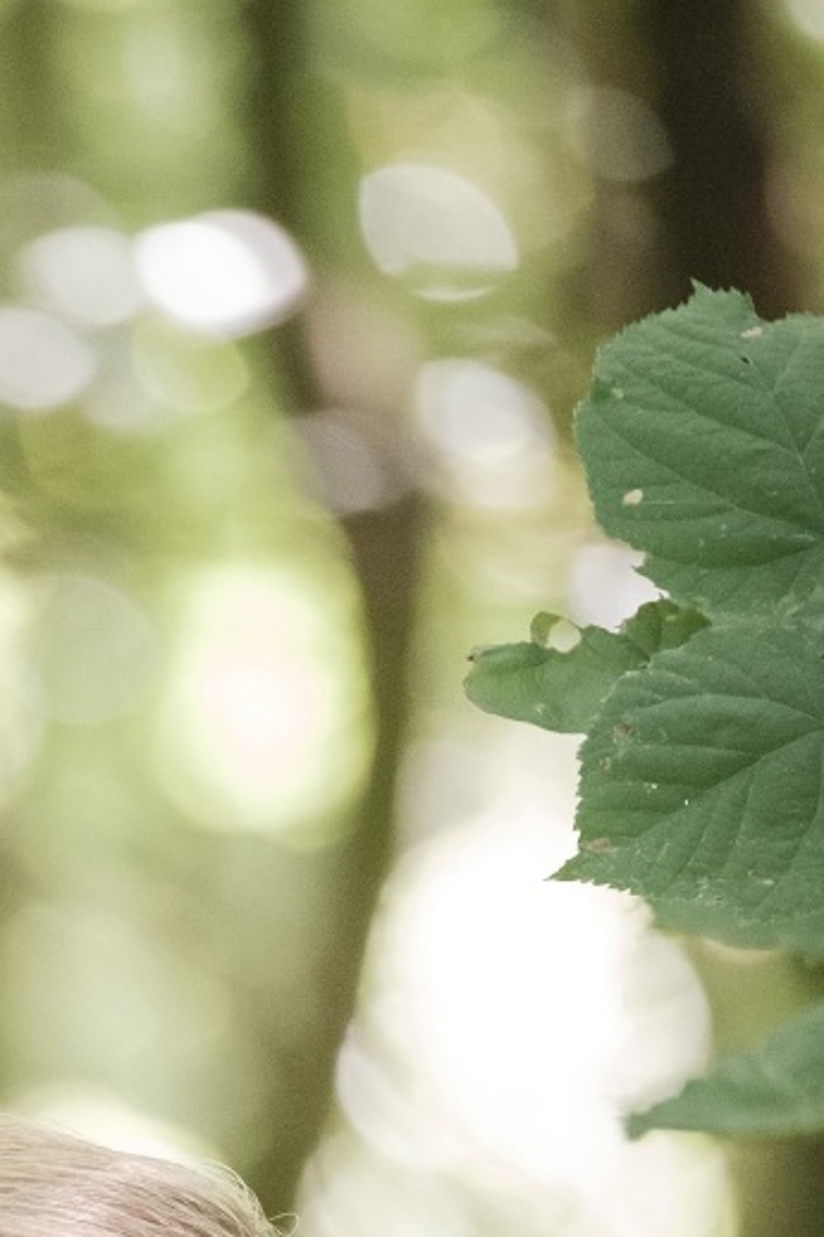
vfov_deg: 2.8
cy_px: 1667
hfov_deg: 1.9
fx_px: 25078
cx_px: -480
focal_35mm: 730
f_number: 2.8
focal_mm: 140
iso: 6400
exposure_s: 1/250
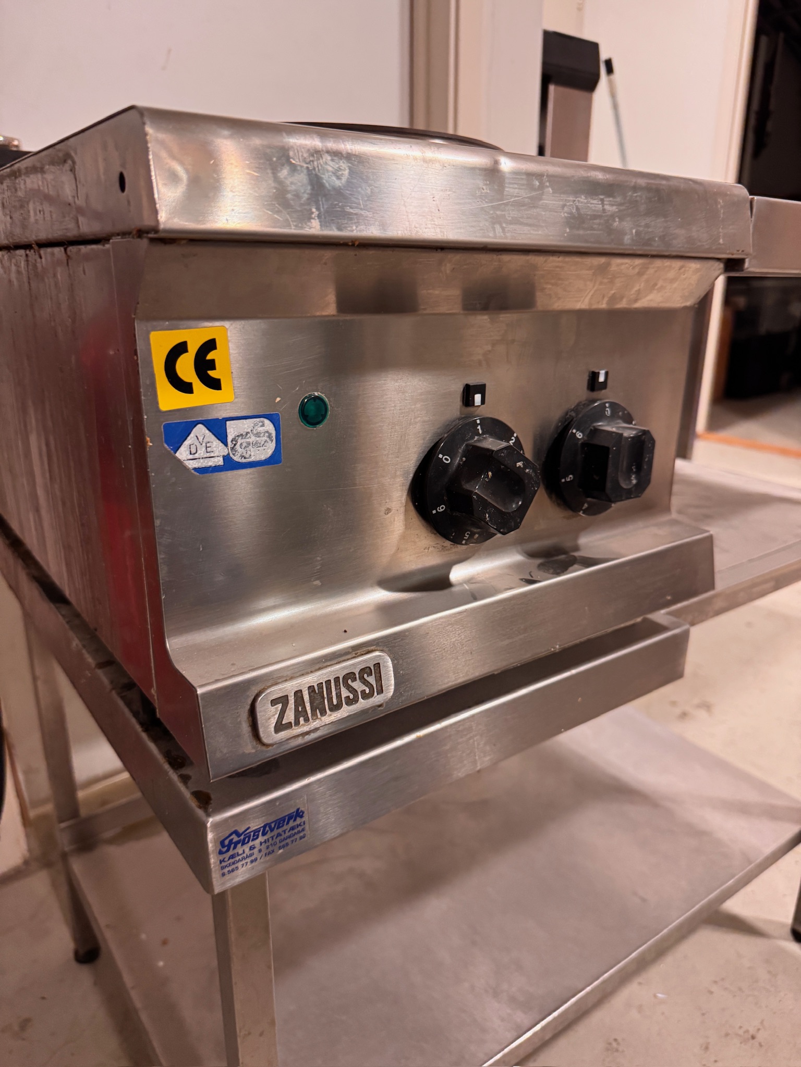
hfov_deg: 56.8
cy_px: 534
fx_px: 740
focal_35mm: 24
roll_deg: -1.4
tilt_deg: -18.9
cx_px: 400
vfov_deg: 71.6
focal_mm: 6.76
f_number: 1.78
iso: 500
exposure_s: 1/50
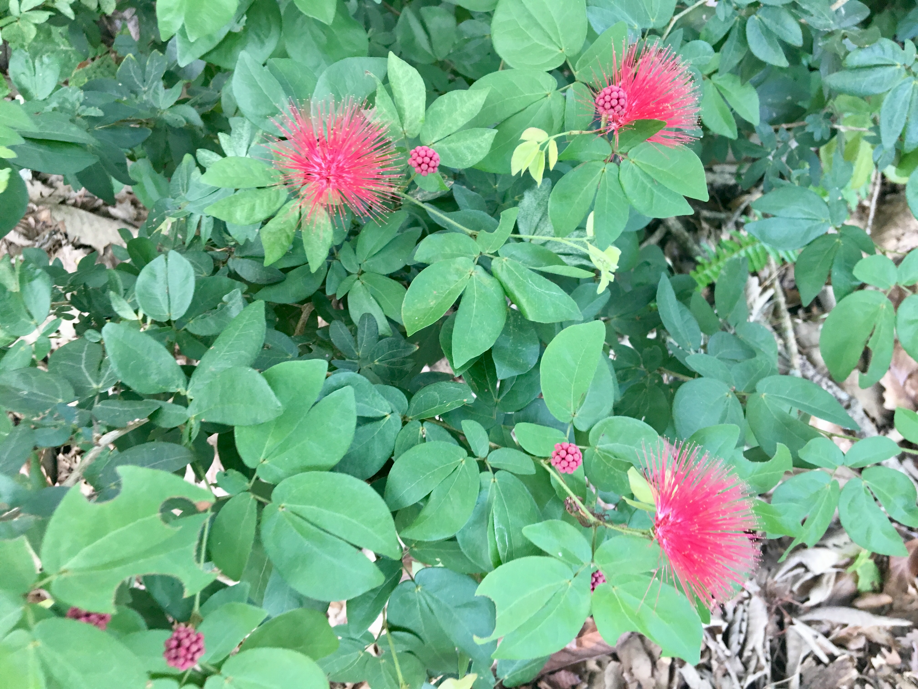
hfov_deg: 61.7
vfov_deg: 48.2
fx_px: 769
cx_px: 459
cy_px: 344
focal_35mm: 29
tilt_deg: -63.3
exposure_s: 1/30
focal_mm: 4.15
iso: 40
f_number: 2.2
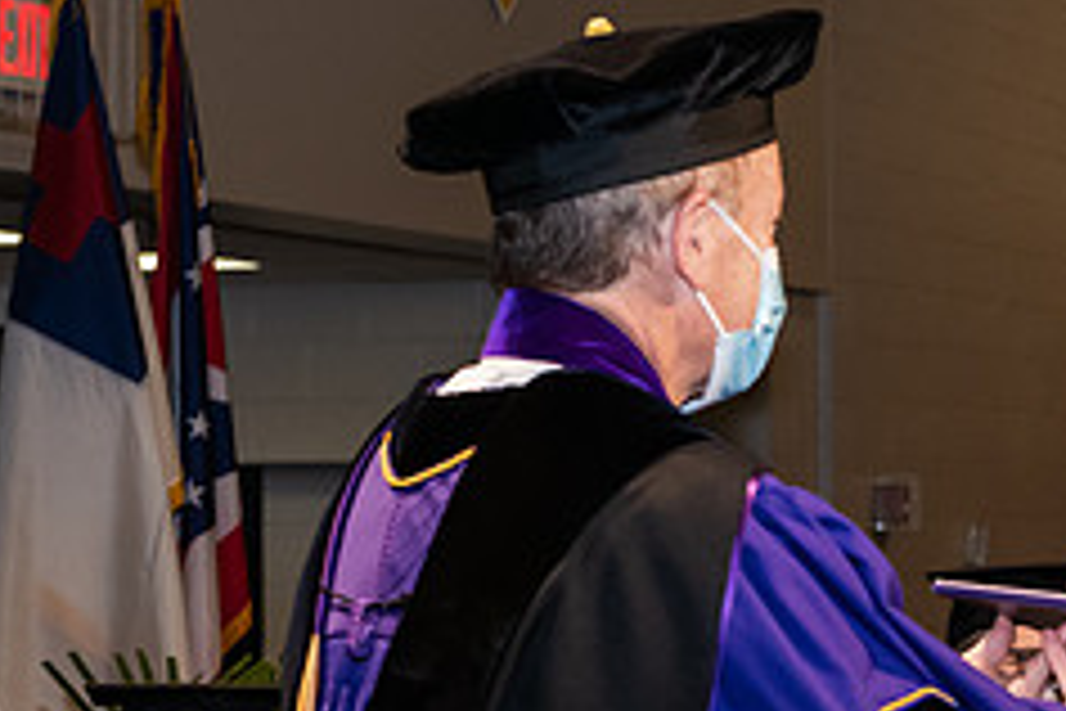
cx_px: 1214
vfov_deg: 9.3
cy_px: 542
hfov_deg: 13.6
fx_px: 4352
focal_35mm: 147
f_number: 6.3
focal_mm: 60
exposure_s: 1/200
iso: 1600
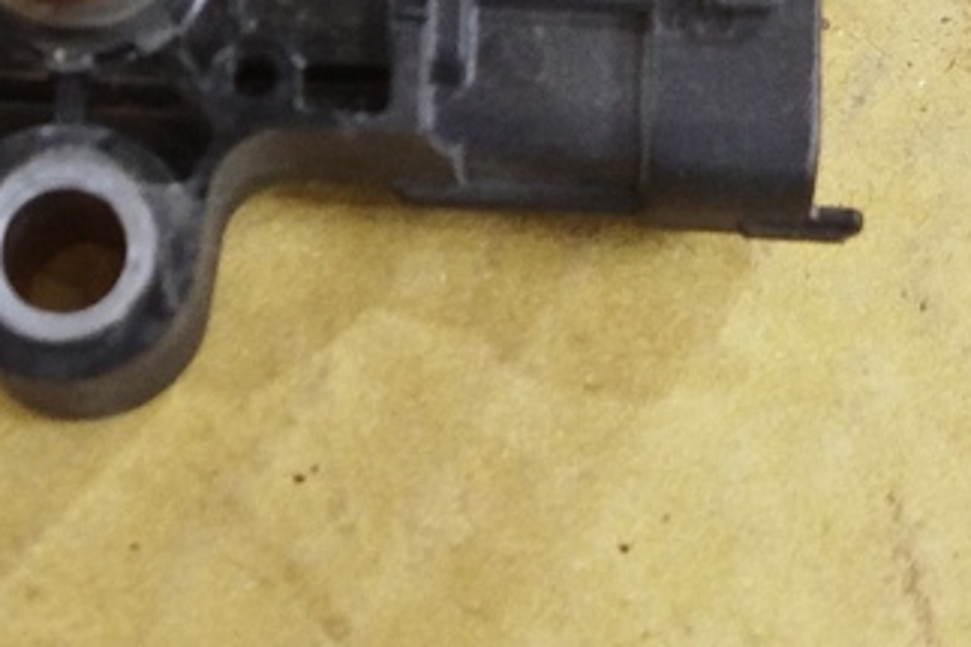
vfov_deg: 13.6
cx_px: 331
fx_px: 2669
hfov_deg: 20.6
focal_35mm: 99
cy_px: -18
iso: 640
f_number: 1.7
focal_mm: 5.31
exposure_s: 1/33
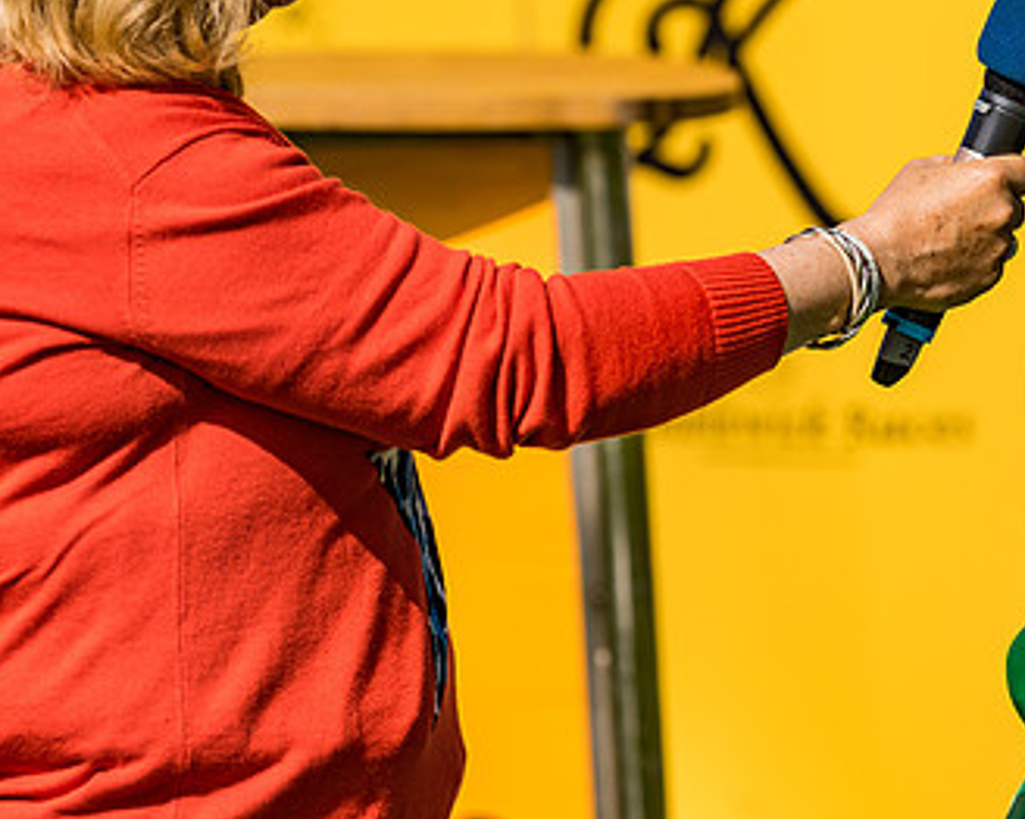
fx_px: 7913
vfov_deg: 5.9
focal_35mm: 261
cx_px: 829
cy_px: 181
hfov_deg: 7.4
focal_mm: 135
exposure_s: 1/1600
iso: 50
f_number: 3.5
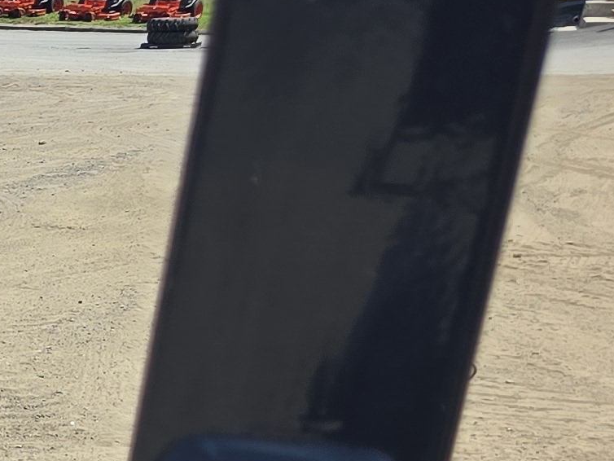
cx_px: -997
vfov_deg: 11.4
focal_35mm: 122
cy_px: 809
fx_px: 2165
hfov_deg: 11.9
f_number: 1.7
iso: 12
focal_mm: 6.3
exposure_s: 1/619
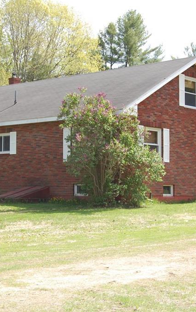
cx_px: 110
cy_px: 156
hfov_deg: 17.6
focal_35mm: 74
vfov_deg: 27.8
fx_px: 632
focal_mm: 32
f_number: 7.1
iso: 200
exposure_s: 1/200
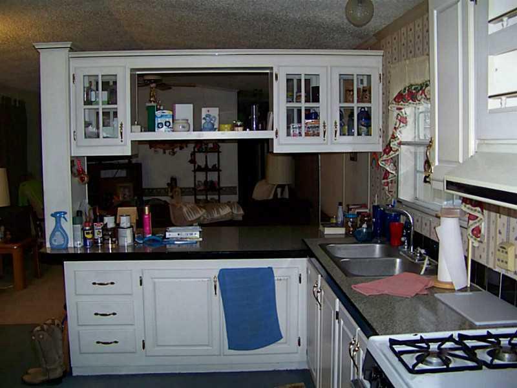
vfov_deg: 39.7
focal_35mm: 36
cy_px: 194
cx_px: 258
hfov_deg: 51.4
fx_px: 538
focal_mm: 5.85
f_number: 2.8
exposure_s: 1/30
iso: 200
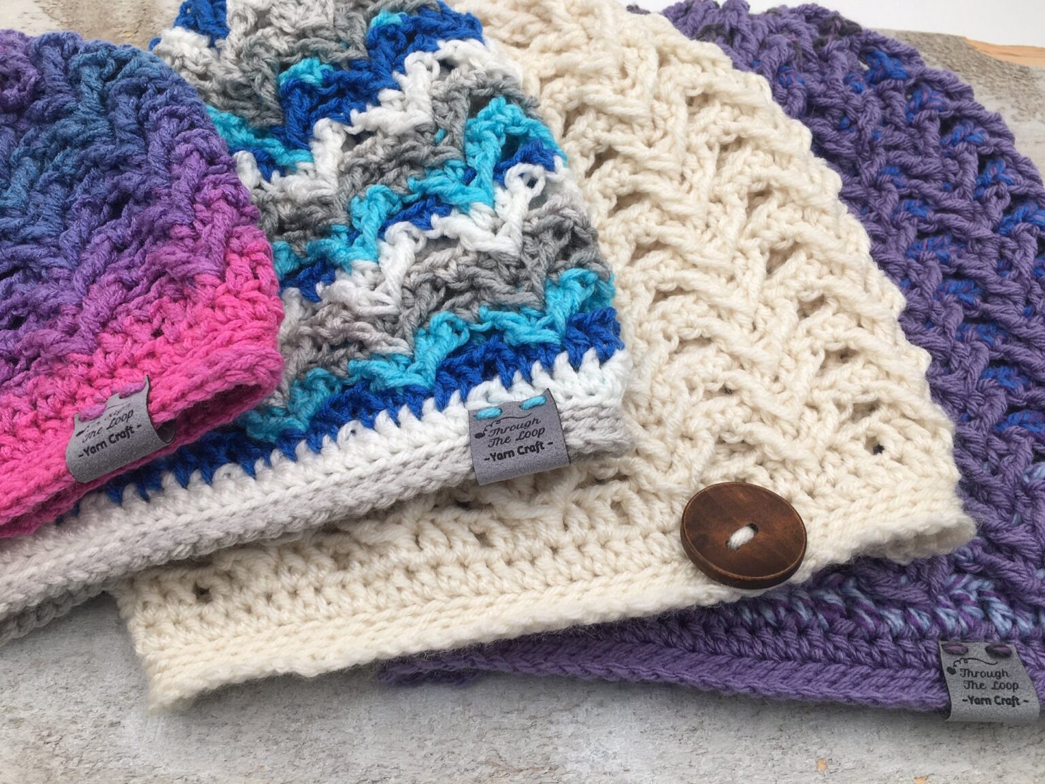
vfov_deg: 48.2
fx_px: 875
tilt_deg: -57.5
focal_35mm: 29
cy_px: 392
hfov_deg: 61.7
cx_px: 522
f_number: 2.2
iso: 25
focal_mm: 4.15
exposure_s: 1/130
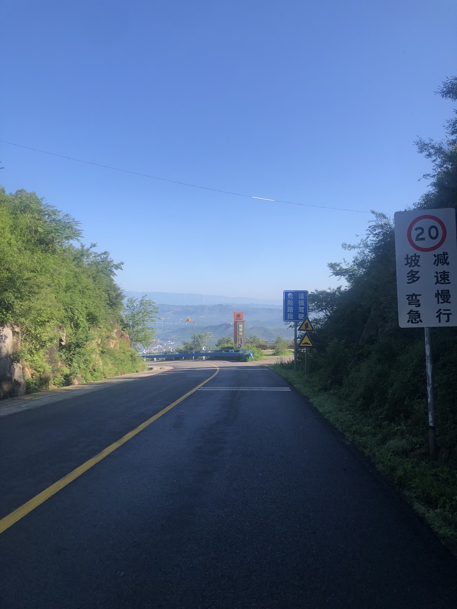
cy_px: 304
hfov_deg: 49.7
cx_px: 228
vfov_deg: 63.4
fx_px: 493
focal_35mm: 28
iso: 20
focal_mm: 3.99
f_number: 1.8
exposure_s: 1/1263
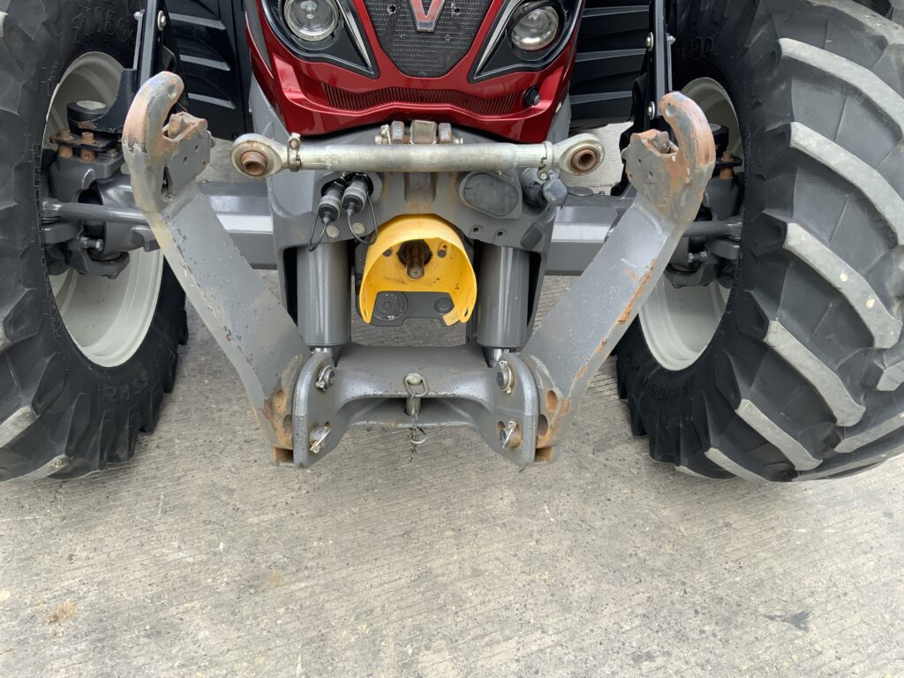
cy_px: 339
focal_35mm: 29
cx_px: 452
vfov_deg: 48.2
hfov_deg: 61.7
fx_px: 757
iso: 16
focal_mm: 3
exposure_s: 1/204
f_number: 1.8
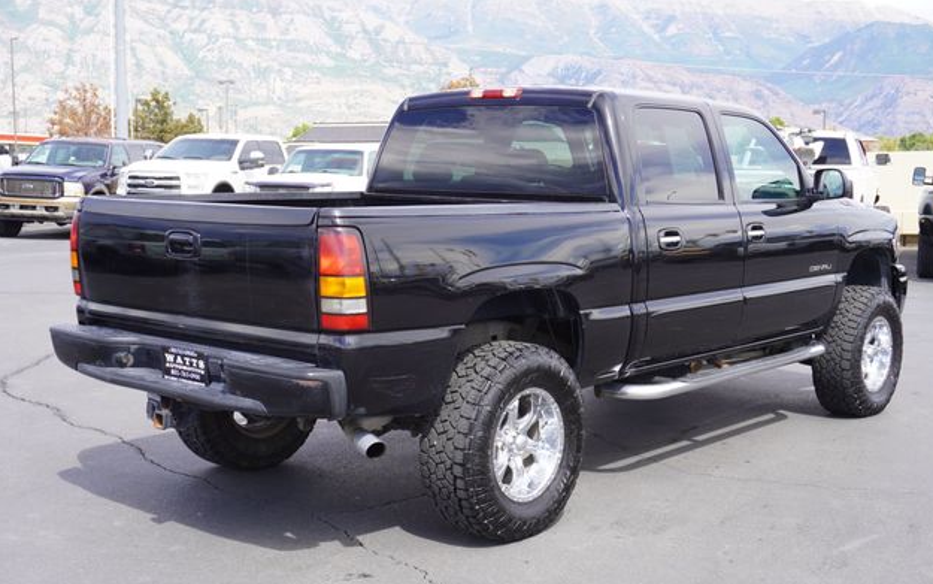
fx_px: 1195
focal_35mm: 47
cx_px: 475
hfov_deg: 42.6
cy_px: 317
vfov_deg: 27.4
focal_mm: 30
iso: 100
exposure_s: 1/100
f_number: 7.1
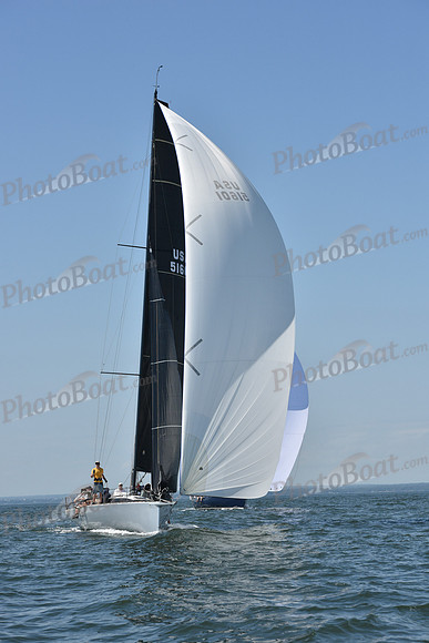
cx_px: 214
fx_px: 1536
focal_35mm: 86
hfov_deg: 15.9
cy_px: 322
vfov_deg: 23.6
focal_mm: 86
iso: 250
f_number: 9
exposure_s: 1/1250
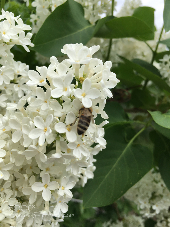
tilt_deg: -8.4
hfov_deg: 48.2
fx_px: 190
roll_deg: +5.2
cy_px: 114
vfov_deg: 61.7
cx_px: 85
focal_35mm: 29
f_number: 2.2
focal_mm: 4.15
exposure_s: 1/962
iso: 25
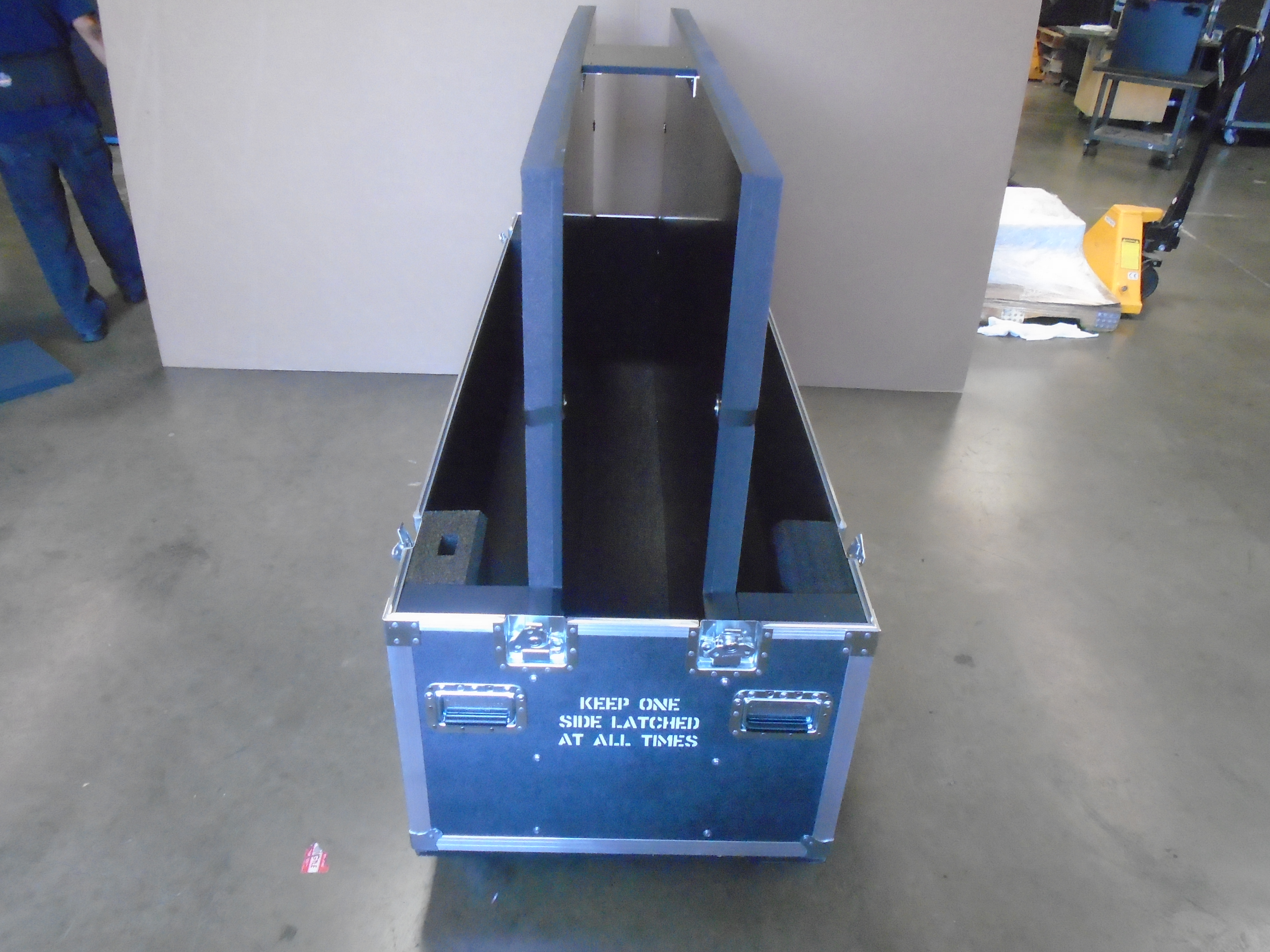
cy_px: 476
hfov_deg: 67.3
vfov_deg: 53.1
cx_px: 635
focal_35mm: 26
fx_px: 954
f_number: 3.2
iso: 800
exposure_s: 1/100
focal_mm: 4.6
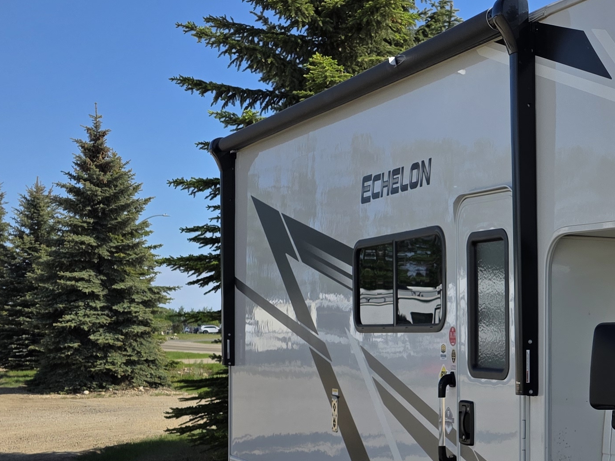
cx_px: 772
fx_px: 1172
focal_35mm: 66
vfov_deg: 22.0
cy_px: 361
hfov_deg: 25.7
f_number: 1.7
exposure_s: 1/5778
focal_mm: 6.3
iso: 80
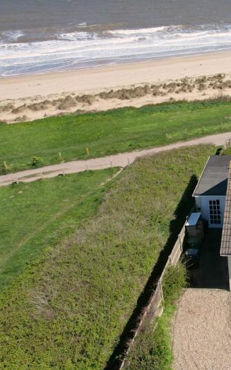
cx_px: 273
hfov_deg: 27.2
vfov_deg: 47.0
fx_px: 423
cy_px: 154
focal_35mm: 42
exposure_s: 1/400
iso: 120
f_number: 2.8
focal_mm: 8.38
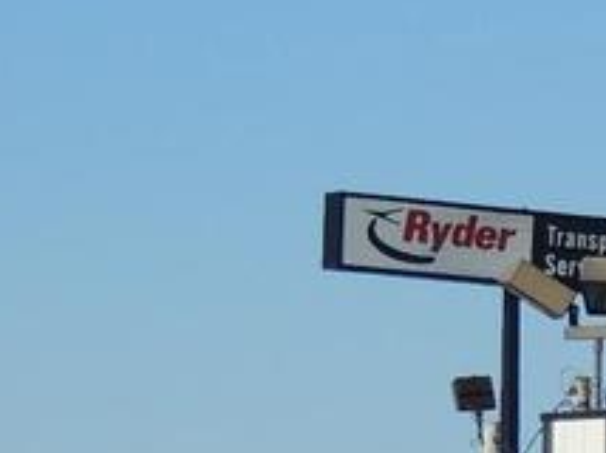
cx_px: 1150
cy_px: 895
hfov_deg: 3.9
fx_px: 8901
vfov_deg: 2.9
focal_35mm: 509
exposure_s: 1/1250
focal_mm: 15.1
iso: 100
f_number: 4
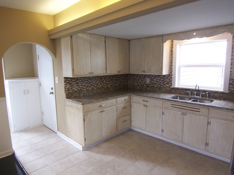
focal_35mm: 23
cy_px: 88
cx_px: 117
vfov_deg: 58.9
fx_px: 155
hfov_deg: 73.9
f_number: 2.8
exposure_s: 1/30
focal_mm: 3.8
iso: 100
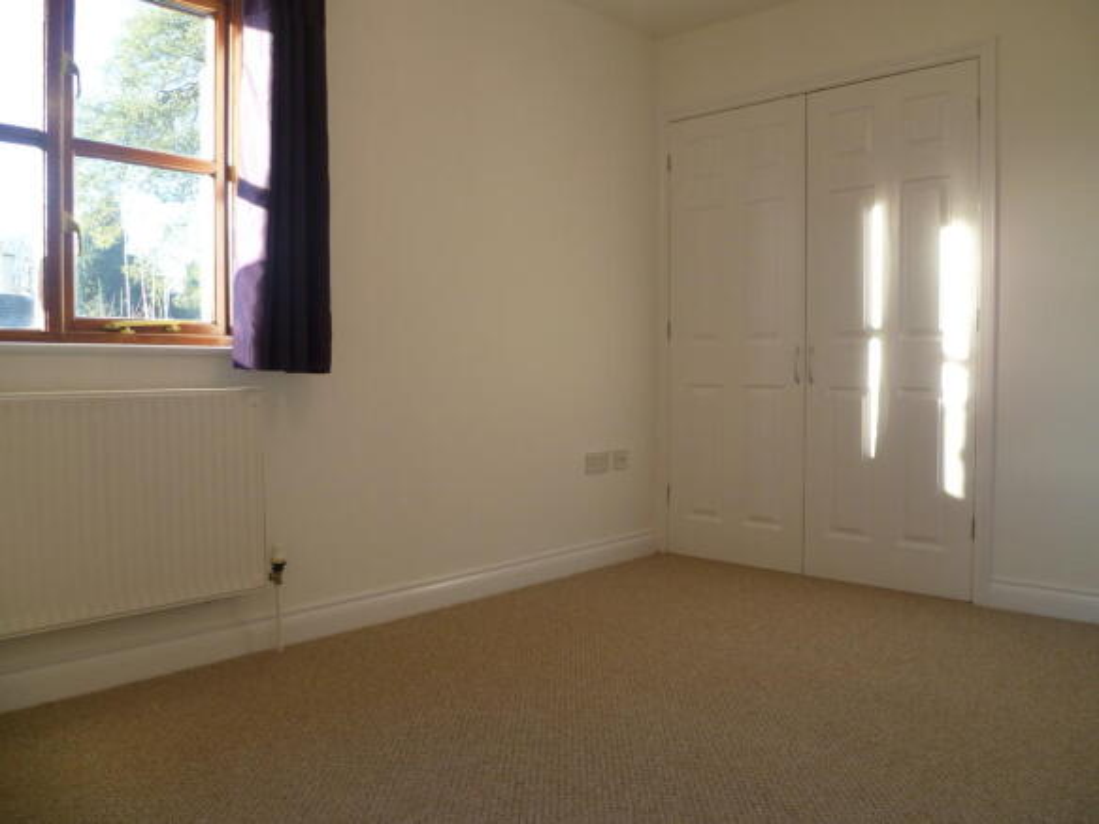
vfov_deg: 49.7
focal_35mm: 28
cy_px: 412
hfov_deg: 63.5
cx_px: 550
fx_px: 889
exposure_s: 1/40
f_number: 2.8
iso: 80
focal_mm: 5
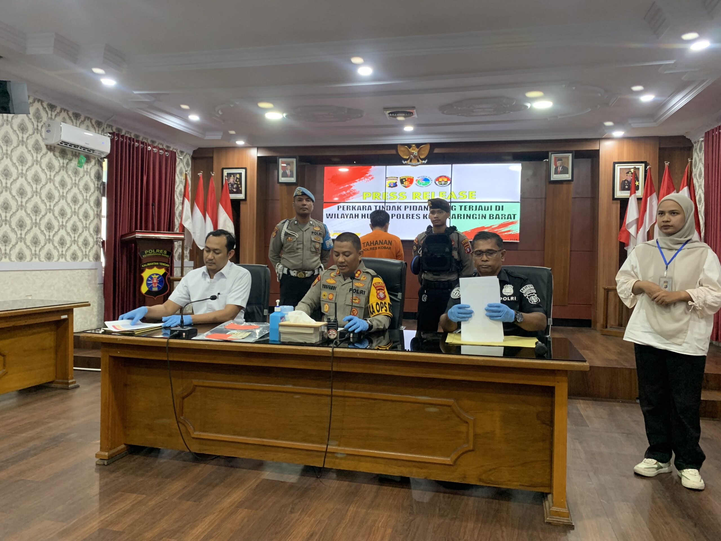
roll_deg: -0.9
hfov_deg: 67.3
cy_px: 270
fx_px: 542
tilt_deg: -0.1
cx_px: 360
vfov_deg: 53.1
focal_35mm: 26
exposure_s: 1/60
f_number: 1.8
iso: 320
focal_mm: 4.25
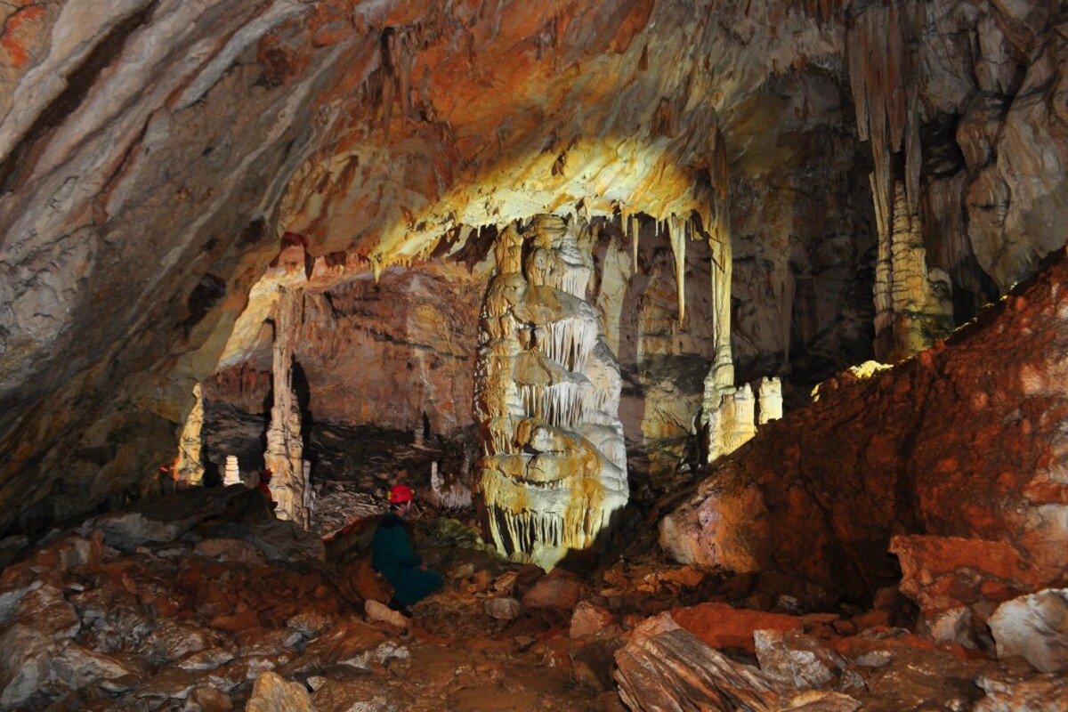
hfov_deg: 67.4
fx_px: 801
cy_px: 356
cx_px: 534
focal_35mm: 27
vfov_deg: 47.9
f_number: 8
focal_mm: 18
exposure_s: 15
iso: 200
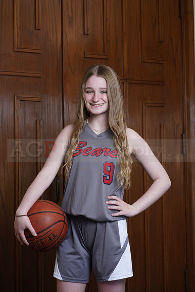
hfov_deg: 16.1
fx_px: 691
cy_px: 146
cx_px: 98
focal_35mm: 85
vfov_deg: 23.9
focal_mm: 85
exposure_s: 1/250
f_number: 5.6
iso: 200
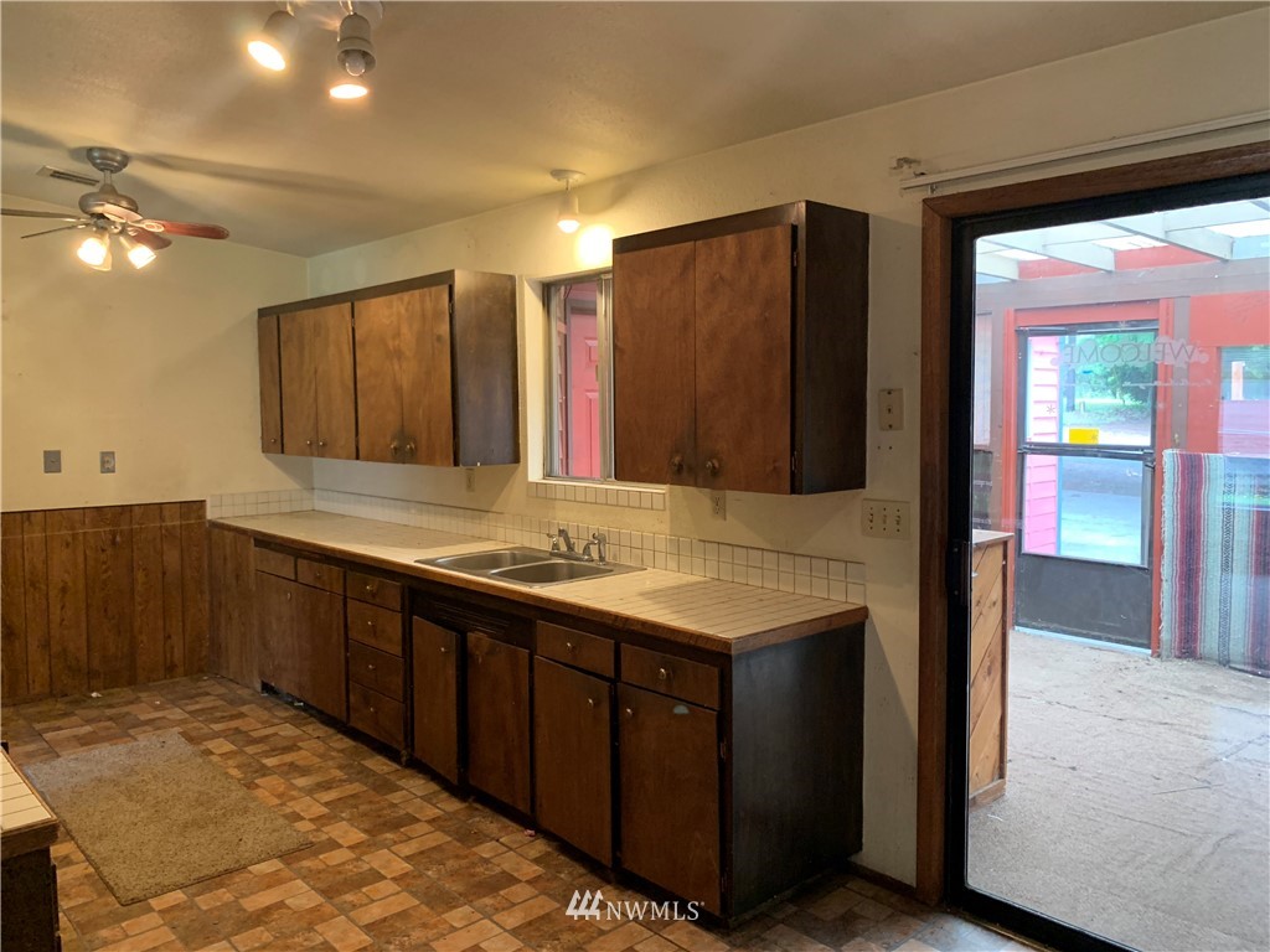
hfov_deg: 67.3
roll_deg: -0.3
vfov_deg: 53.1
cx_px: 635
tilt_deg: -3.3
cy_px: 476
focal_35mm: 26
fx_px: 954
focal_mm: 4.25
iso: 320
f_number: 1.8
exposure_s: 1/60
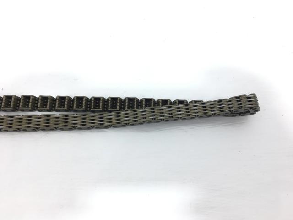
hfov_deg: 61.7
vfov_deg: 48.2
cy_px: 110
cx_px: 146
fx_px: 245
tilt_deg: -66.3
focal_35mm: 29
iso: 25
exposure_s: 1/159
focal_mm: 4.15
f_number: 2.2
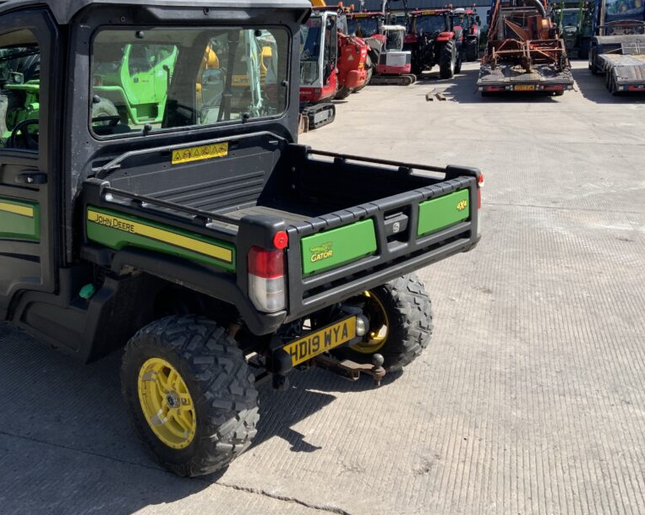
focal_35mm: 38
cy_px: 233
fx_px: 725
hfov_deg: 47.4
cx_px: 236
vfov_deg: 39.1
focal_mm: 3
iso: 16
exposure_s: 1/1035
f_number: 1.8
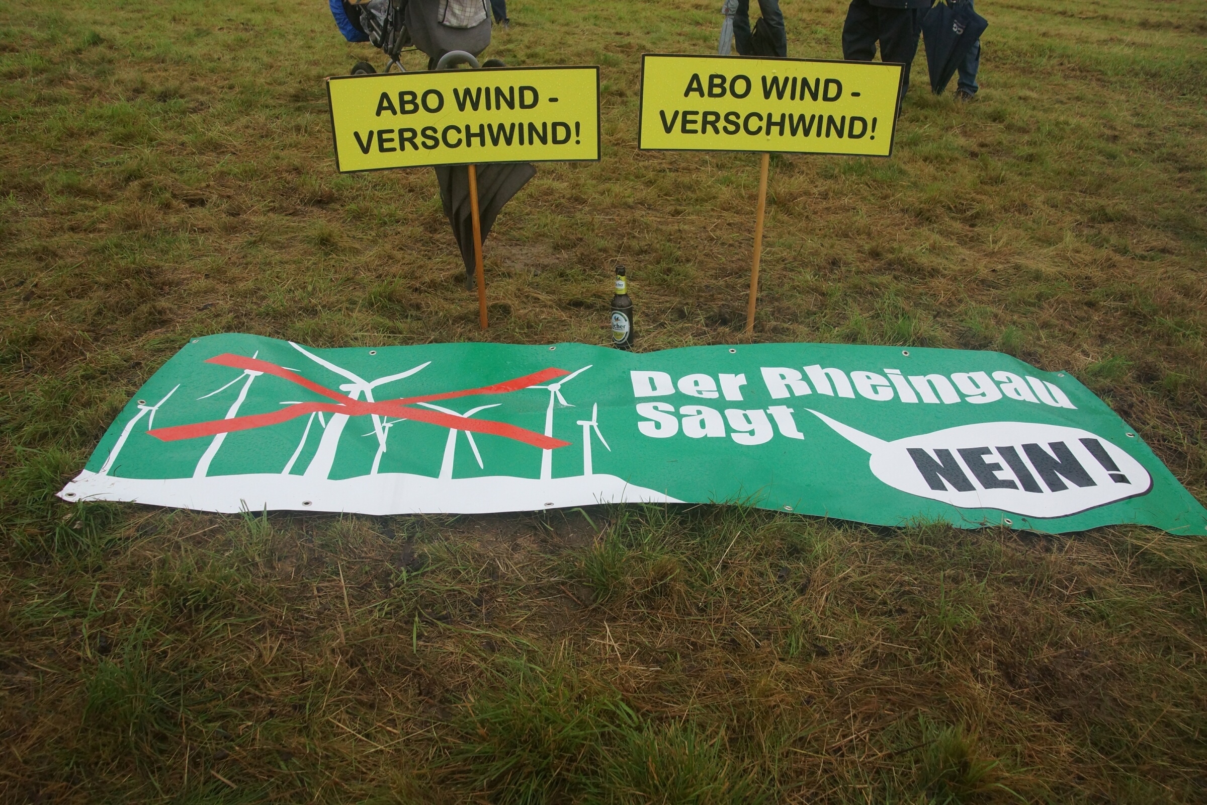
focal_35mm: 27
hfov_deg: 67.4
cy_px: 402
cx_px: 604
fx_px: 905
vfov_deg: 47.9
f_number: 6.7
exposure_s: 1/1500
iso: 800
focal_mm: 18
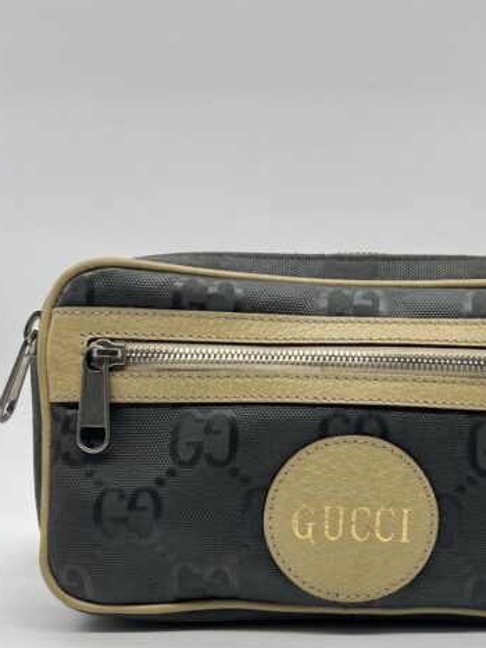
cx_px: 347
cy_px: 443
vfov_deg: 33.4
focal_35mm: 57
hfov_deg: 25.4
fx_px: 1068
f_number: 1.5
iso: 32
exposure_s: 1/128
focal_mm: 5.7
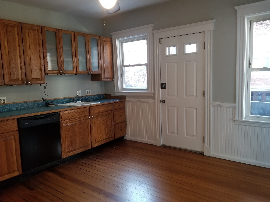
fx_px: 203
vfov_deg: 53.1
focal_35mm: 26
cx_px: 135
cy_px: 101
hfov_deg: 67.3
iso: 200
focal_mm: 4.3
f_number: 1.7
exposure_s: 1/30
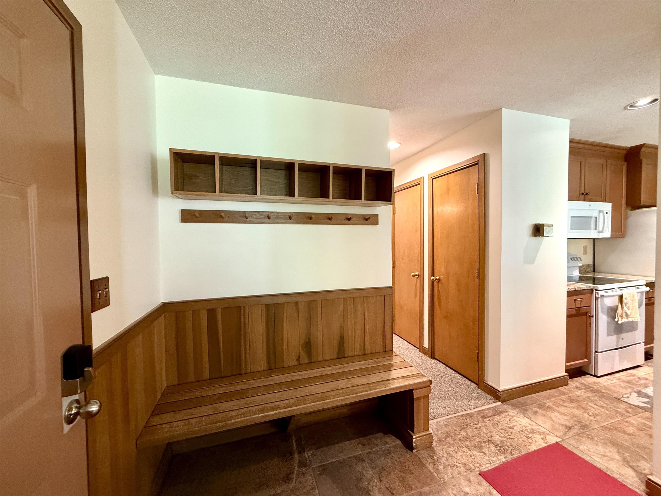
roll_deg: +0.6
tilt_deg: -0.7
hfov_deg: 102.1
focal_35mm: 14
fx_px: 267
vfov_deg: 85.7
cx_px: 330
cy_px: 248
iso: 640
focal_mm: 2.22
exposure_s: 1/60
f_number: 2.2
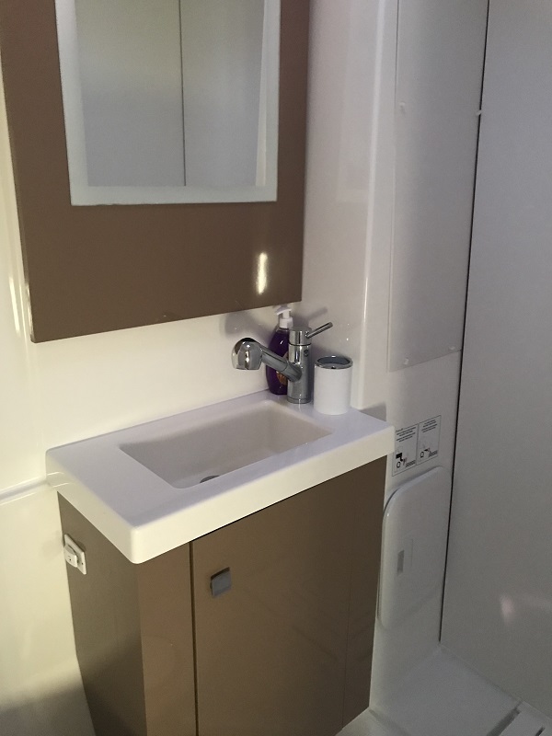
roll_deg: +0.0
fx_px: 595
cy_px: 368
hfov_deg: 49.7
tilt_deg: -16.7
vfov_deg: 63.4
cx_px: 276
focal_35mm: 28
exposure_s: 1/6
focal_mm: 3.99
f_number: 1.8
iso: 80
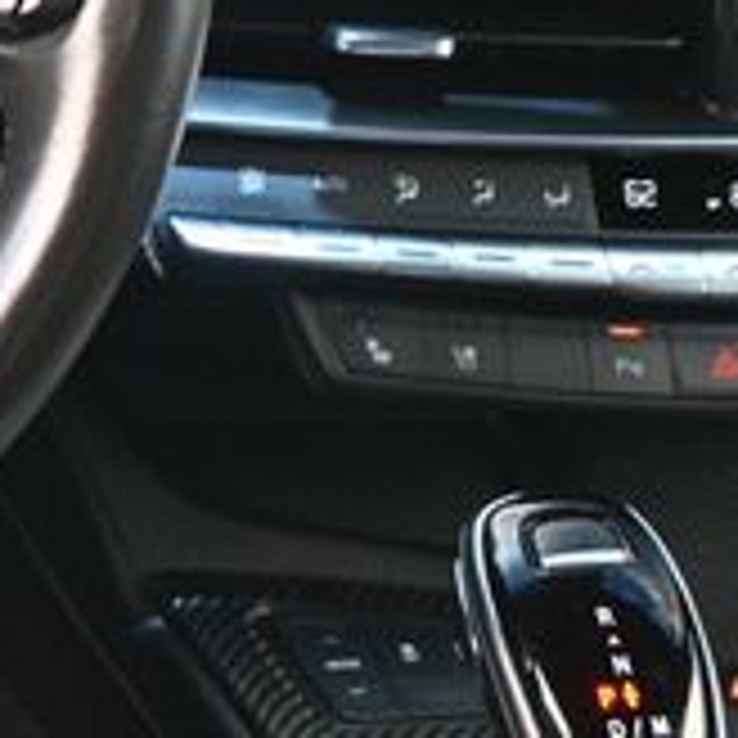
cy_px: -104
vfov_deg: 12.5
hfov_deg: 11.7
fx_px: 3300
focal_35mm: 137
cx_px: -630
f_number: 4.5
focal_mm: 27.5
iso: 640
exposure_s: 1/125
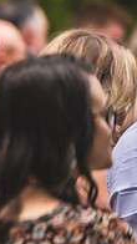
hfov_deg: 1.9
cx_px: -209
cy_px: 119
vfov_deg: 3.5
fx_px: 4017
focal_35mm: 621
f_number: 2.8
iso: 500
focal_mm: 200
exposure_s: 1/500
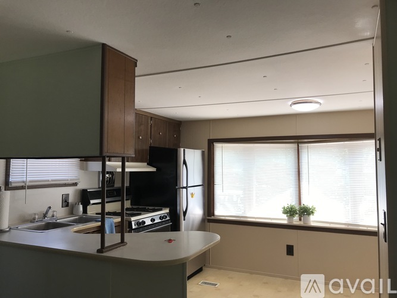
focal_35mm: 28
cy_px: 149
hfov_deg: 63.5
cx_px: 198
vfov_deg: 49.7
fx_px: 321
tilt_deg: +3.1
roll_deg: +0.4
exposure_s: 1/120
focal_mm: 3.99
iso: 25
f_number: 1.8
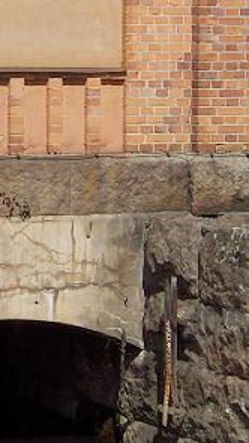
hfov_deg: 7.1
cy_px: 43
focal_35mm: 164
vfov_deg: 13.0
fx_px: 1929
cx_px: -238
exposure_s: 1/725
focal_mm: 8
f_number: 4.8
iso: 50
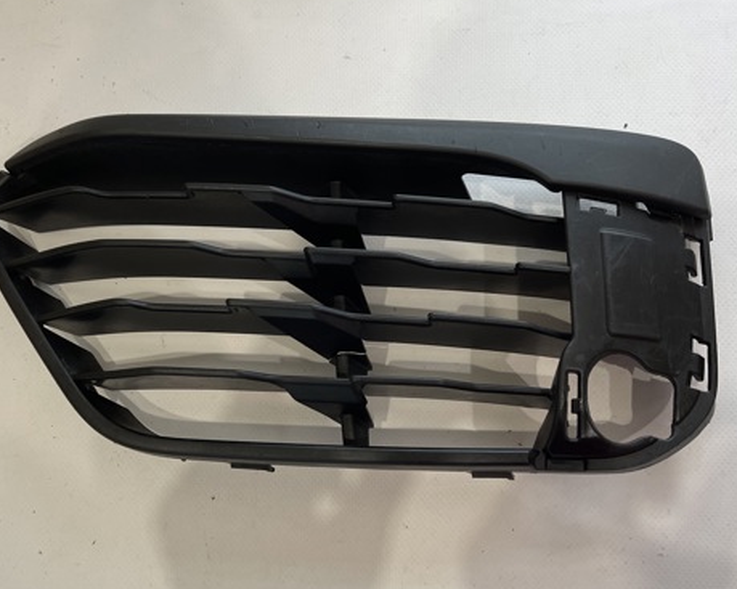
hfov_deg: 52.6
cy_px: 309
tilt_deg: -77.7
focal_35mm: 34
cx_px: 308
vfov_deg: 43.3
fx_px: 741
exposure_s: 1/100
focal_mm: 5.1
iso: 125
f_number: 1.6
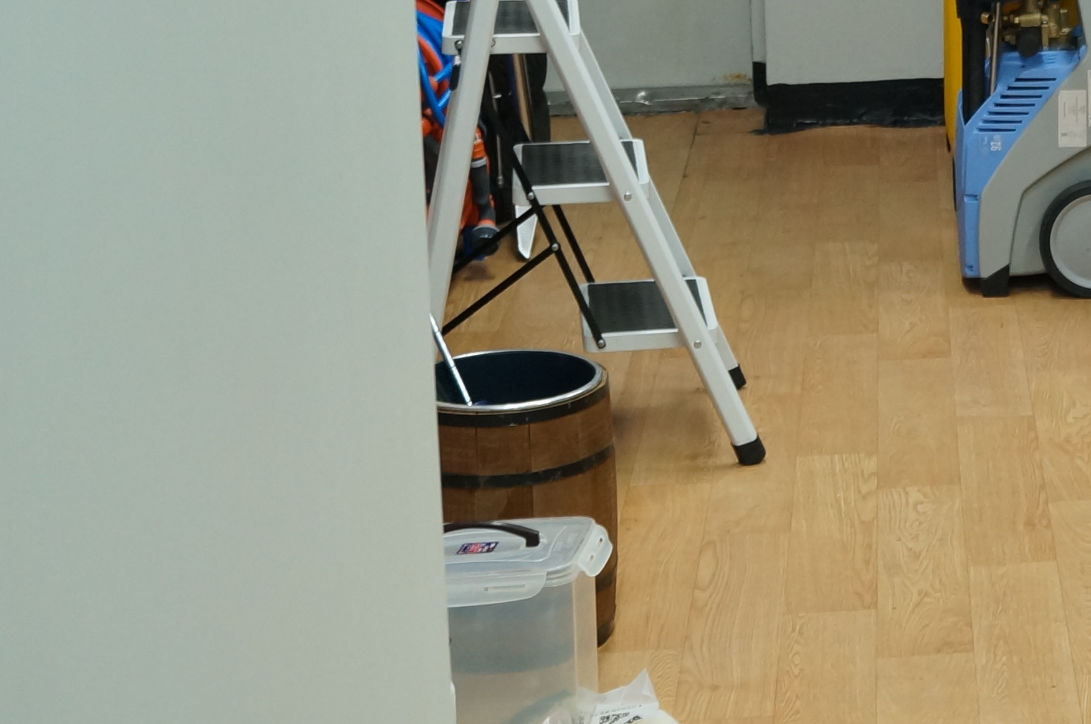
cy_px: -250
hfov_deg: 19.0
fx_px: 3057
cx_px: 1361
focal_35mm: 101
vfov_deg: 13.0
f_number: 4.5
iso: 500
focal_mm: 24
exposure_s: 1/60
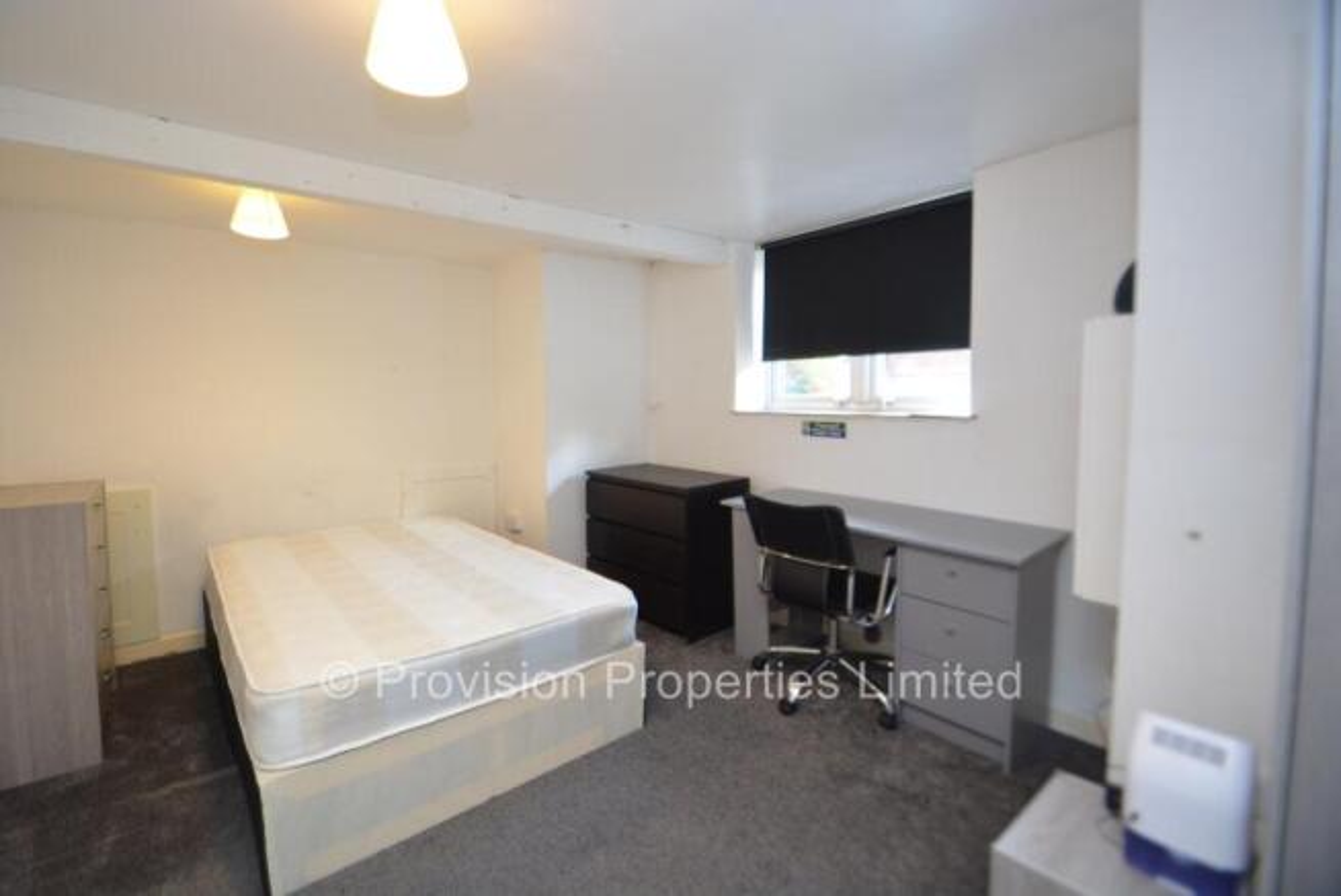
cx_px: 670
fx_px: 559
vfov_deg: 77.4
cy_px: 448
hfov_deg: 100.4
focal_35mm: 15
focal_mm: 10
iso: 800
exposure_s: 1/45
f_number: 3.5
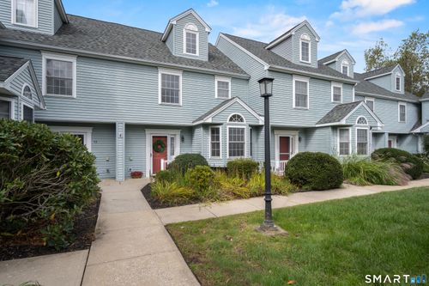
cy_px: 143
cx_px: 214
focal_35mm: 18
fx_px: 220
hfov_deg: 88.5
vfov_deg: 65.9
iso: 400
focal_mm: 18.5
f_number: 4
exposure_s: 1/3200
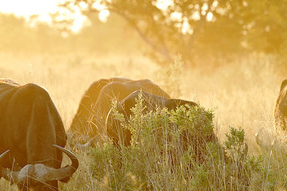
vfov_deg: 2.9
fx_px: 3769
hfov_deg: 4.4
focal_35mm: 473
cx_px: 118
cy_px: 99
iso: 800
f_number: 5.6
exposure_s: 1/250
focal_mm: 300
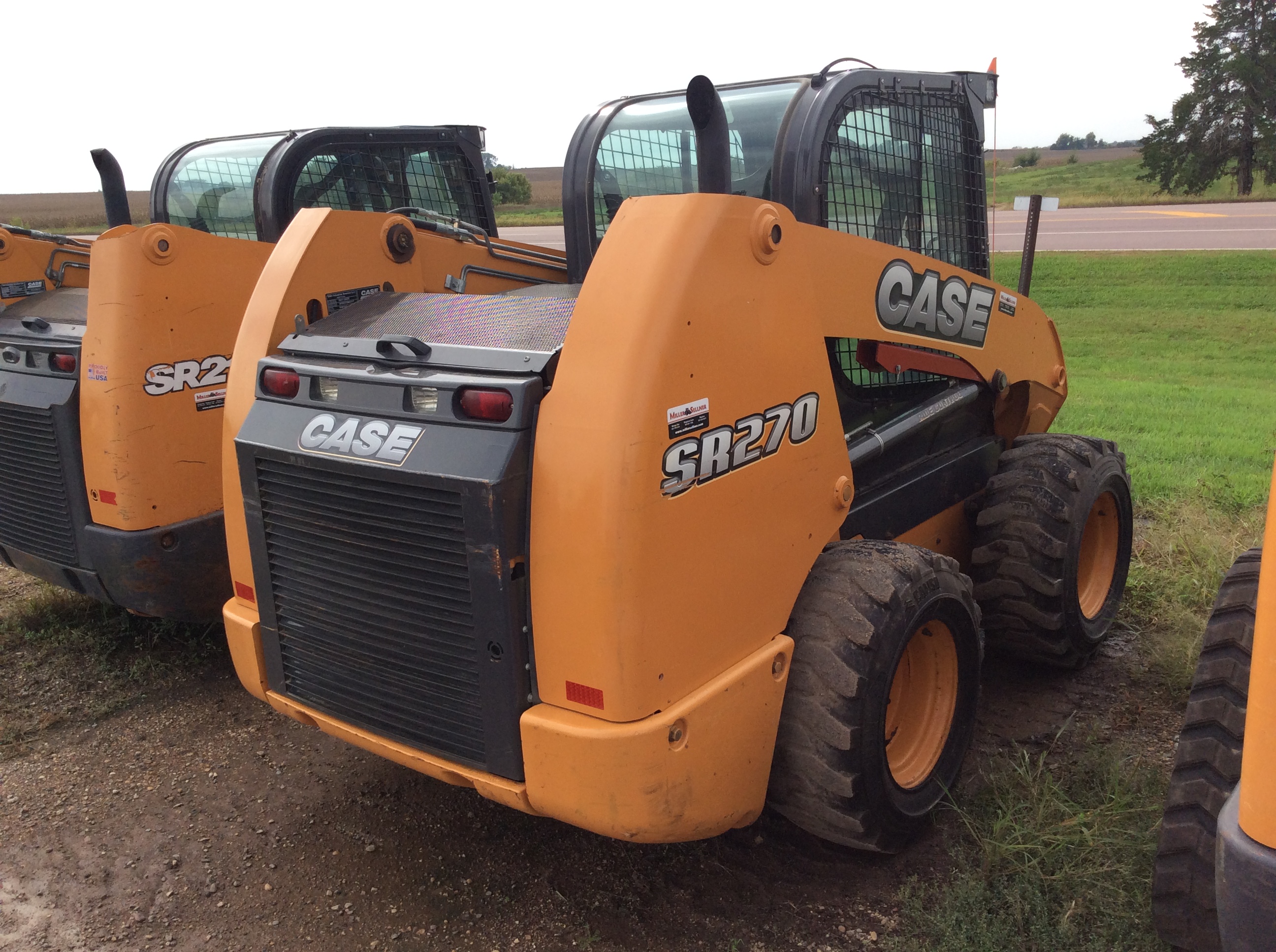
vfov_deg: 44.1
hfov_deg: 56.9
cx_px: 638
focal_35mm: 32
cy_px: 476
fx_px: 1178
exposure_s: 1/784
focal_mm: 3.3
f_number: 2.4
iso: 32
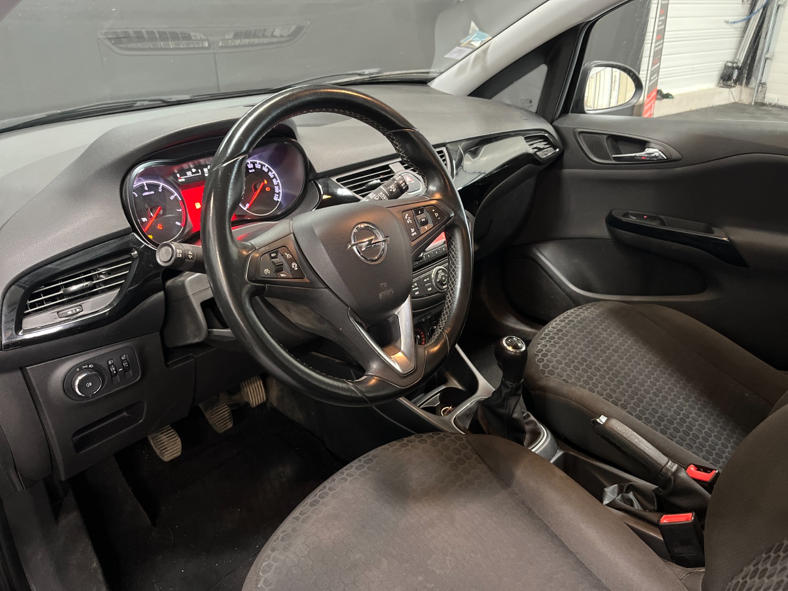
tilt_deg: -27.2
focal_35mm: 26
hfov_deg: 67.3
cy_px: 296
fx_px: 592
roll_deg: +0.2
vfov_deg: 53.1
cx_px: 394
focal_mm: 5.1
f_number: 1.6
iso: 500
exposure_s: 1/25
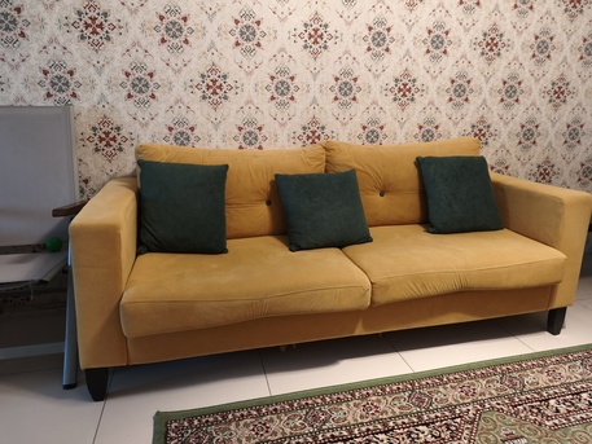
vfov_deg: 58.9
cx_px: 296
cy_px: 222
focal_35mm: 23
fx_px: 393
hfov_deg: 73.9
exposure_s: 1/30
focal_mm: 6.45
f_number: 1.62
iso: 640
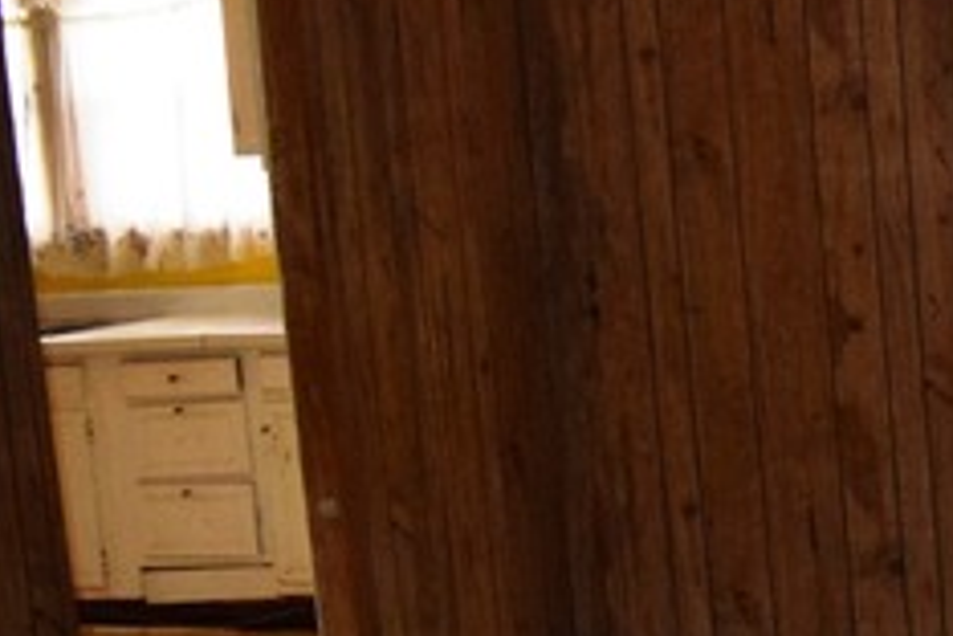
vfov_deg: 18.4
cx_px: 1299
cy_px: 283
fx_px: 1959
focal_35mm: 74
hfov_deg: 23.5
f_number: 3.5
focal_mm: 18
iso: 3200
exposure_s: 1/60
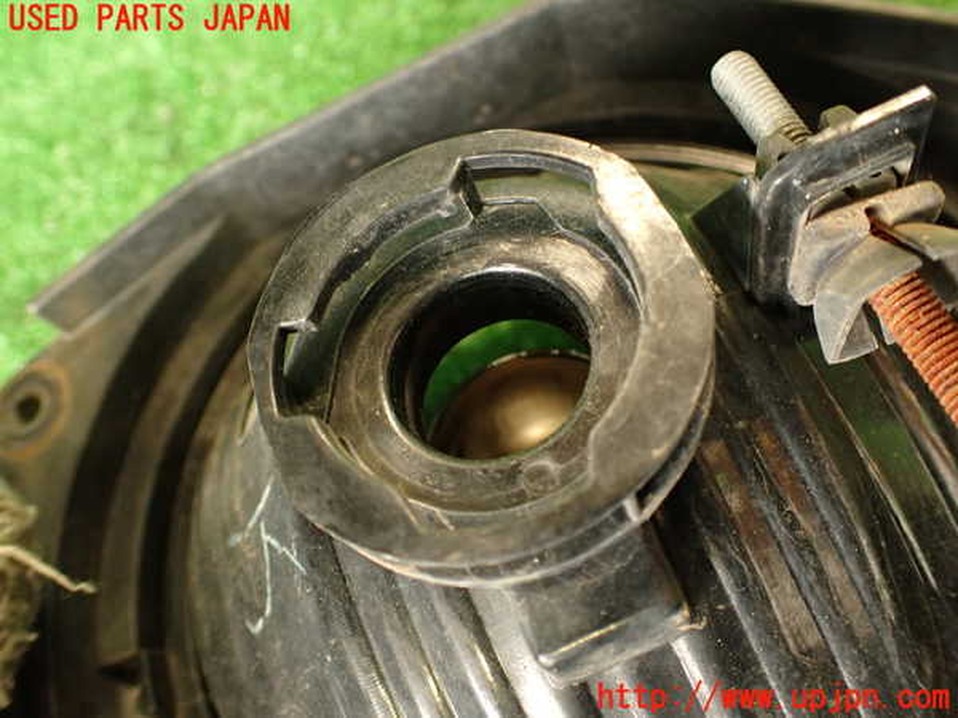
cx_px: 479
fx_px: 830
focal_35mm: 30
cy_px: 359
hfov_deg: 60.0
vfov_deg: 46.8
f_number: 2.3
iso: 400
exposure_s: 1/30
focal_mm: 5.4
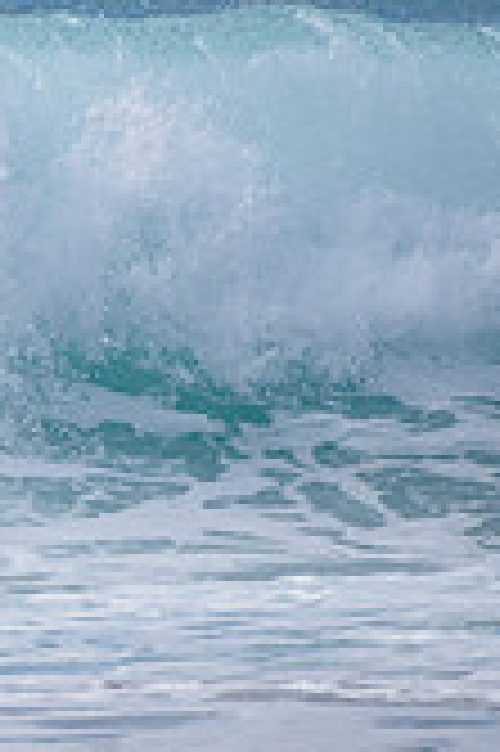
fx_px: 44443
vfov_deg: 1.0
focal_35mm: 2129
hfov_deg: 0.6
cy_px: 219
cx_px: -980
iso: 140
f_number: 5.6
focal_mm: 500
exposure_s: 1/2000
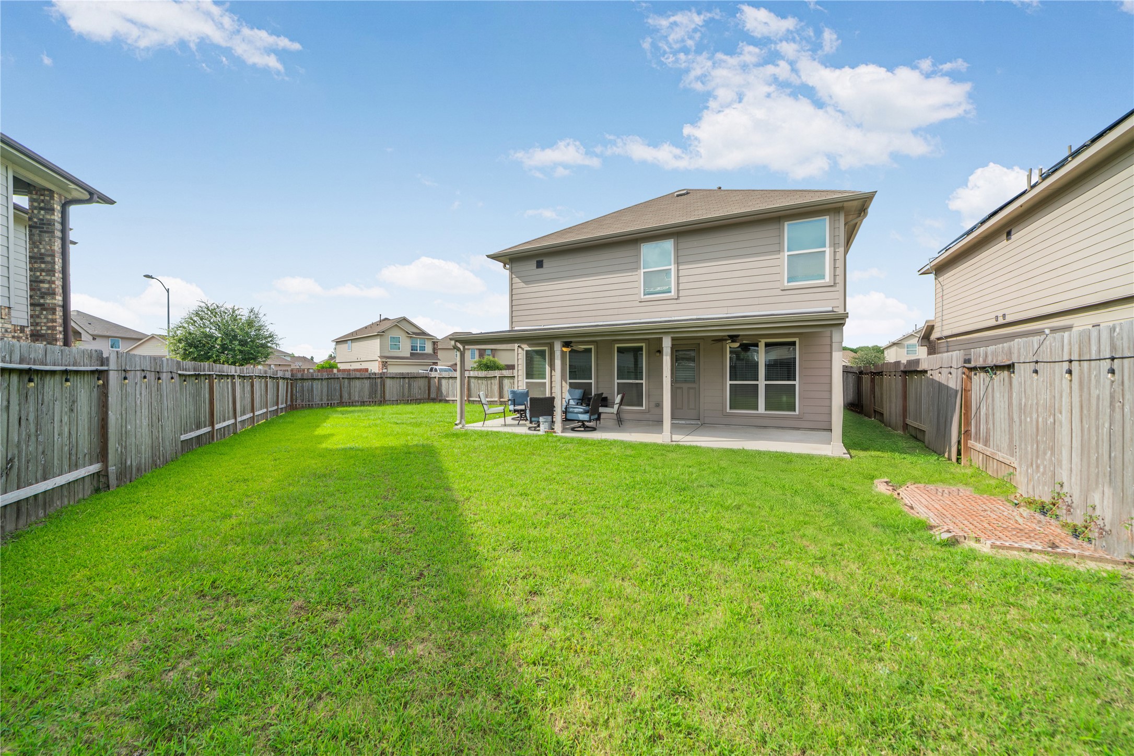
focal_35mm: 13
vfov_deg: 85.4
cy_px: 378
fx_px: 410
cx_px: 567
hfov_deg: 108.3
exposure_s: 1/160
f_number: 9
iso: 200
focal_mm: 13
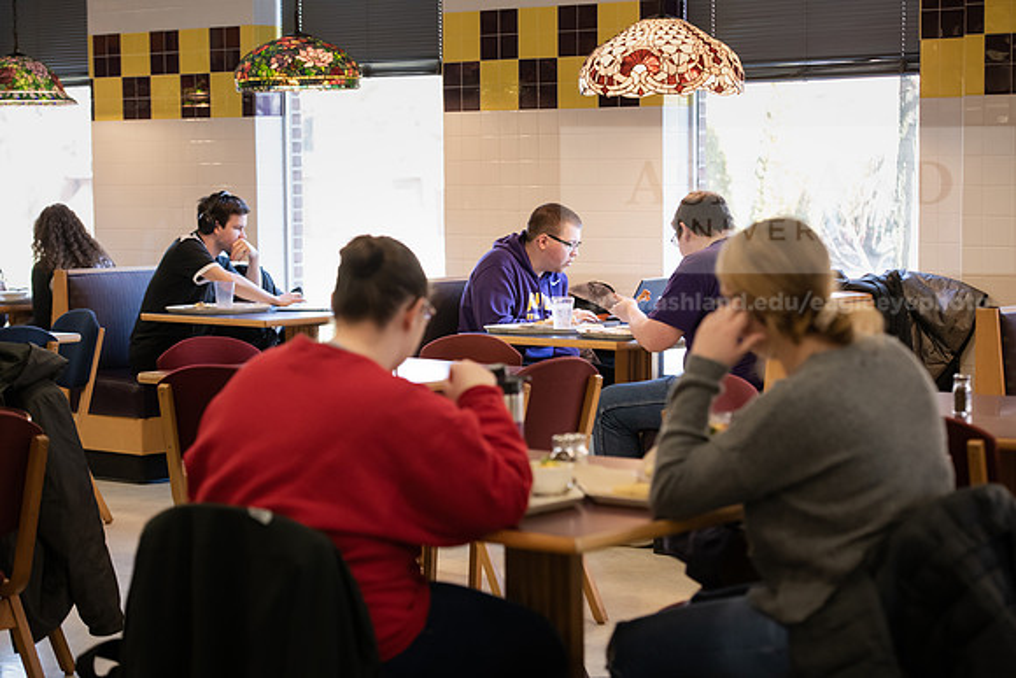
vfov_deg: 15.9
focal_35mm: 86
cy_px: 339
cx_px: 508
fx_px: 2428
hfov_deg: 23.6
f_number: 4
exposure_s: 1/160
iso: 1250
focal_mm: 86
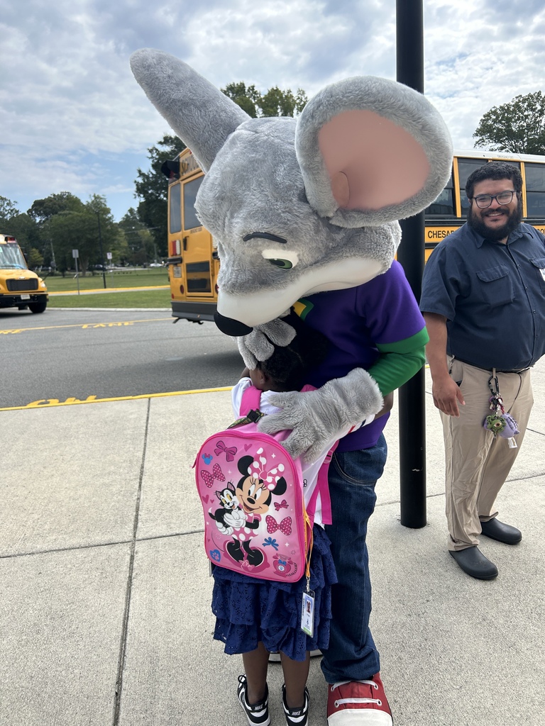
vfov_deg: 67.3
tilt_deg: -7.1
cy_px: 363
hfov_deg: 53.1
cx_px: 272
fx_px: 546
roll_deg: -0.4
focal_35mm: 26
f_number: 1.5
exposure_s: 1/2994
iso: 50
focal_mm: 5.7
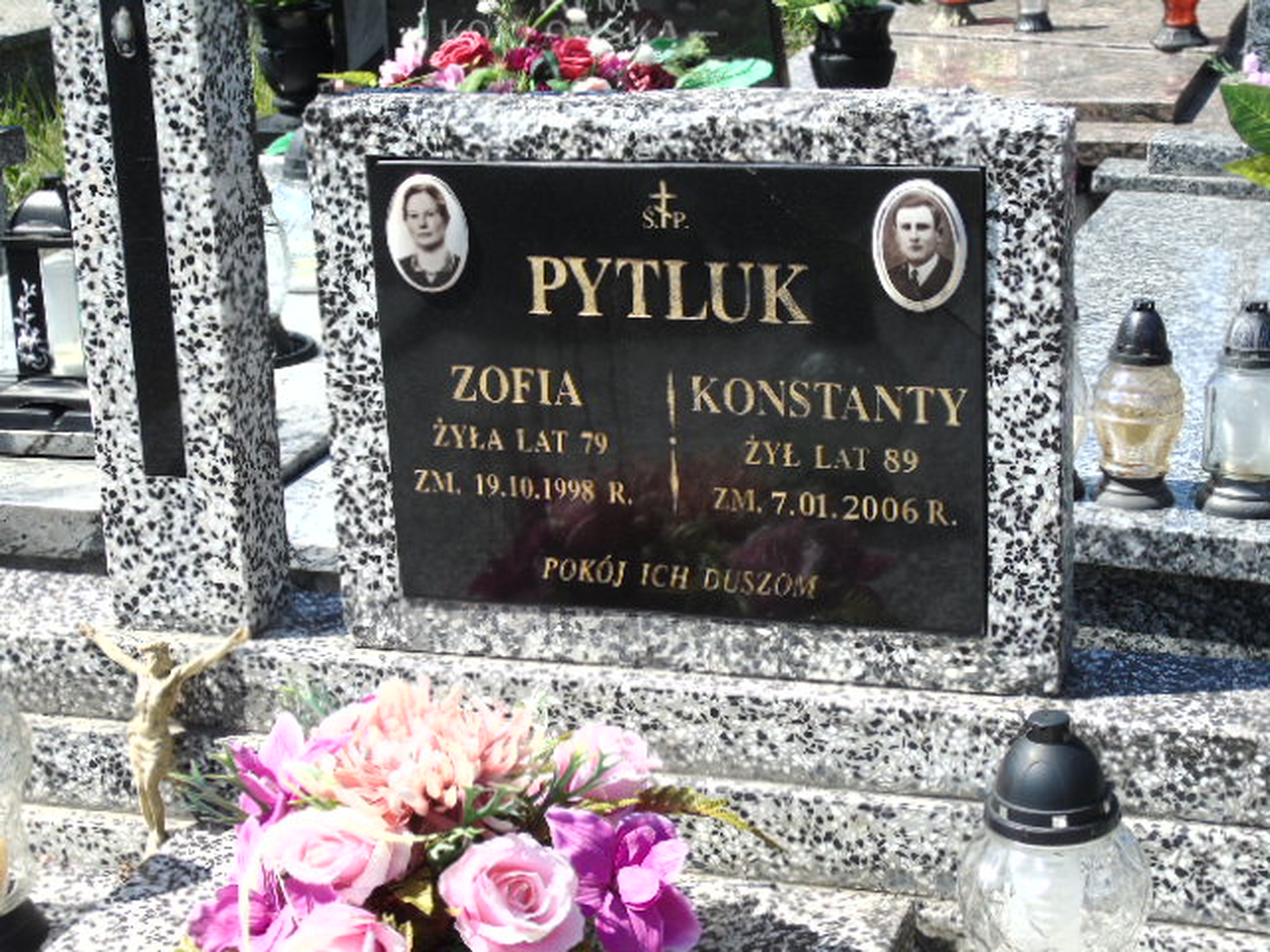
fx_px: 2605
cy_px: 476
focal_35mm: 71
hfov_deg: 27.4
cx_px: 635
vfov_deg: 20.7
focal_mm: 13
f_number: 4.7
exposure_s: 1/400
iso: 80
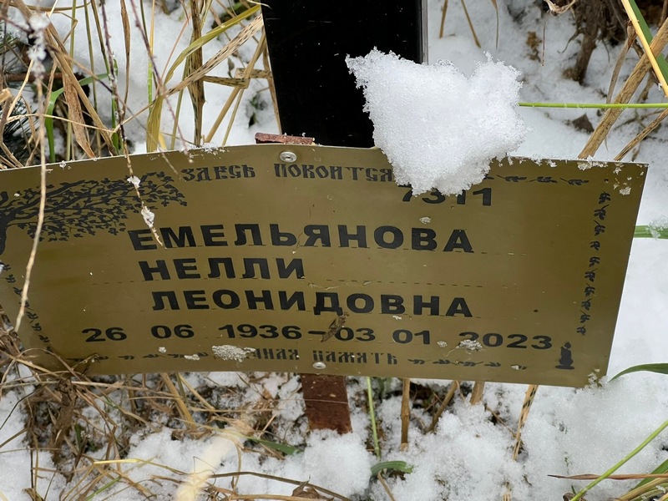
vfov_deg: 19.1
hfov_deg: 25.3
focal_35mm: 77
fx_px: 1486
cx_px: 334
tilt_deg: -58.7
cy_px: 250
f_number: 2.8
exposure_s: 1/98
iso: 200
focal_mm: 9
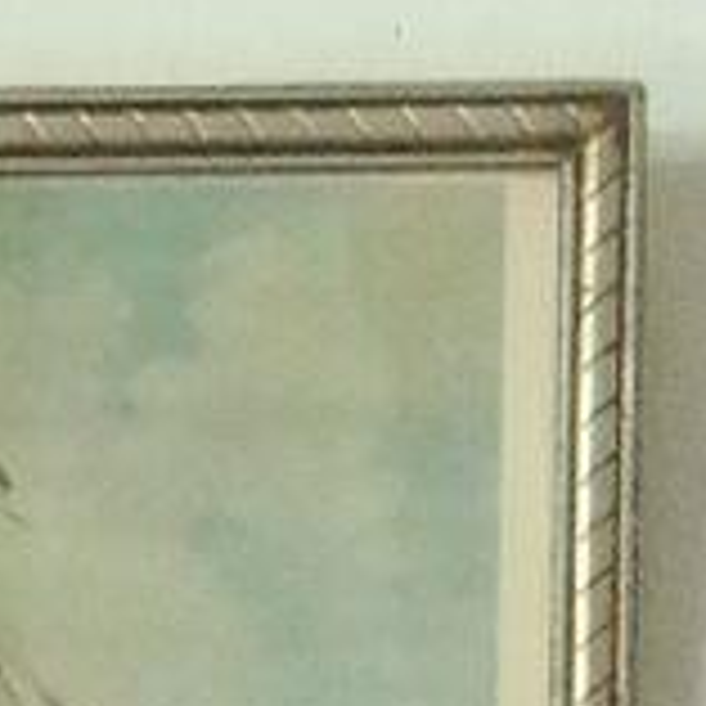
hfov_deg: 4.3
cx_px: -868
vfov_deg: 3.9
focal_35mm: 403
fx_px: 9299
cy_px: 3611
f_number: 5.6
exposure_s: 1/30
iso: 3200
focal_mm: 28
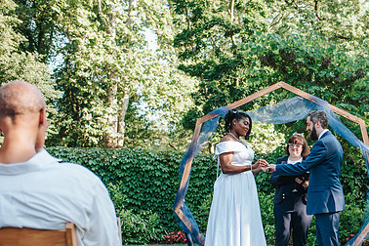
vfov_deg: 22.2
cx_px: 306
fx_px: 625
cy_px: 157
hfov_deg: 31.8
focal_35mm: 61
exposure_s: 1/640
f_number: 3.2
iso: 320
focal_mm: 35
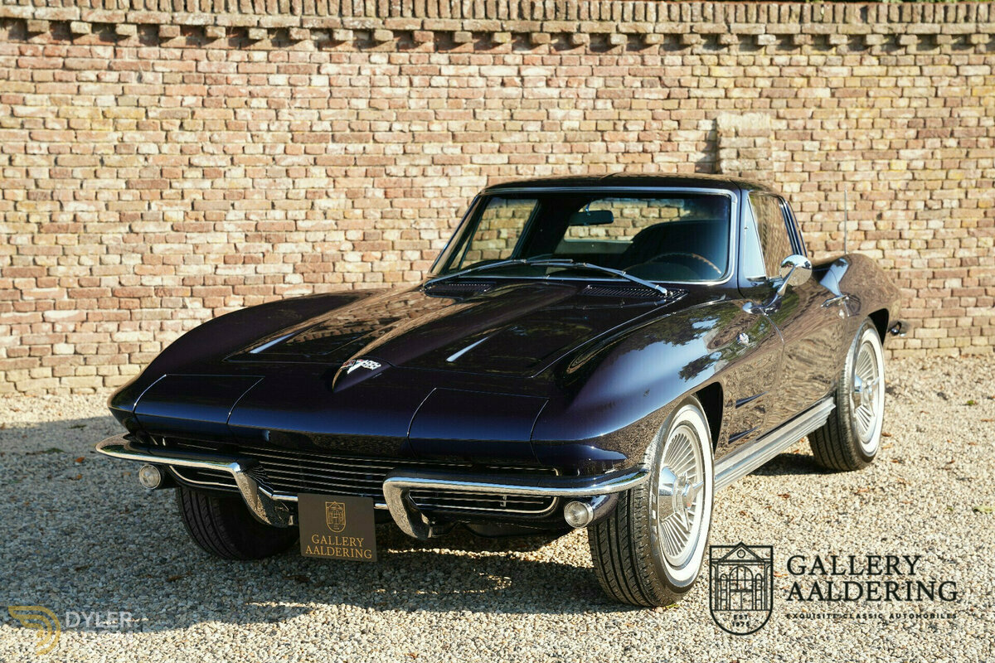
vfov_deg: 22.3
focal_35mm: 61
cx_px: 498
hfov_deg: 33.0
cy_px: 332
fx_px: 1680
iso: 125
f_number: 5.6
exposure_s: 1/80
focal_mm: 60.8
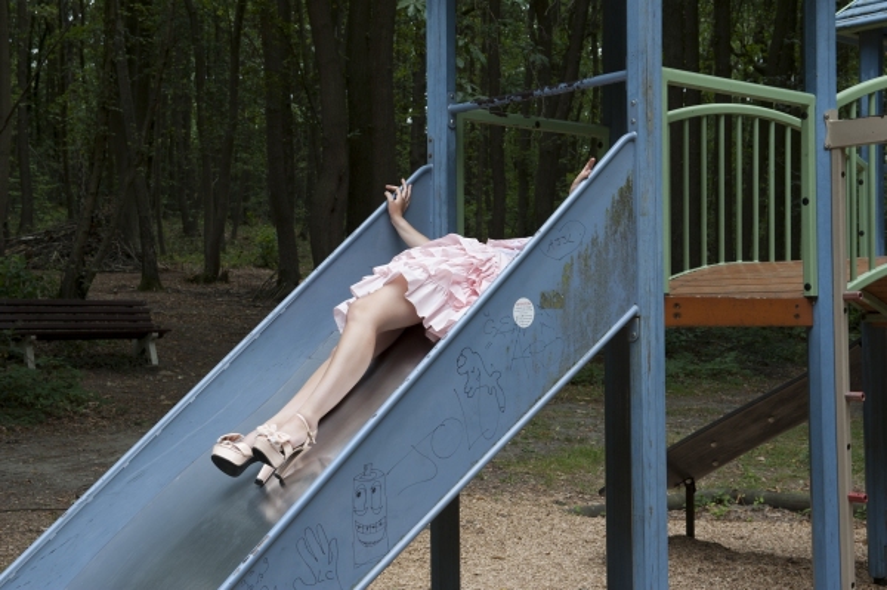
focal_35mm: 56
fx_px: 1379
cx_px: 444
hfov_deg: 35.7
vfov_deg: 24.2
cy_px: 295
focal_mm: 56
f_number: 10
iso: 250
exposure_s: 1/125
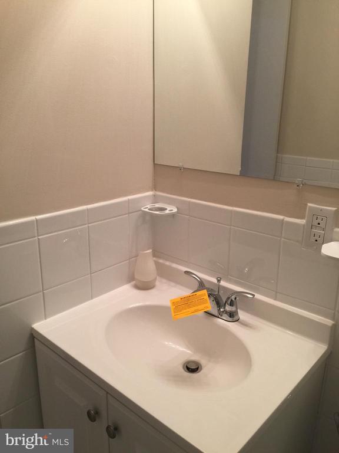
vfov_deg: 61.7
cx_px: 170
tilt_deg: -16.7
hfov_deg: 48.2
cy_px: 226
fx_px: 379
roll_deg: -0.6
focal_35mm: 29
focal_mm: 4.15
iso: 40
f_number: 2.2
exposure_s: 1/30
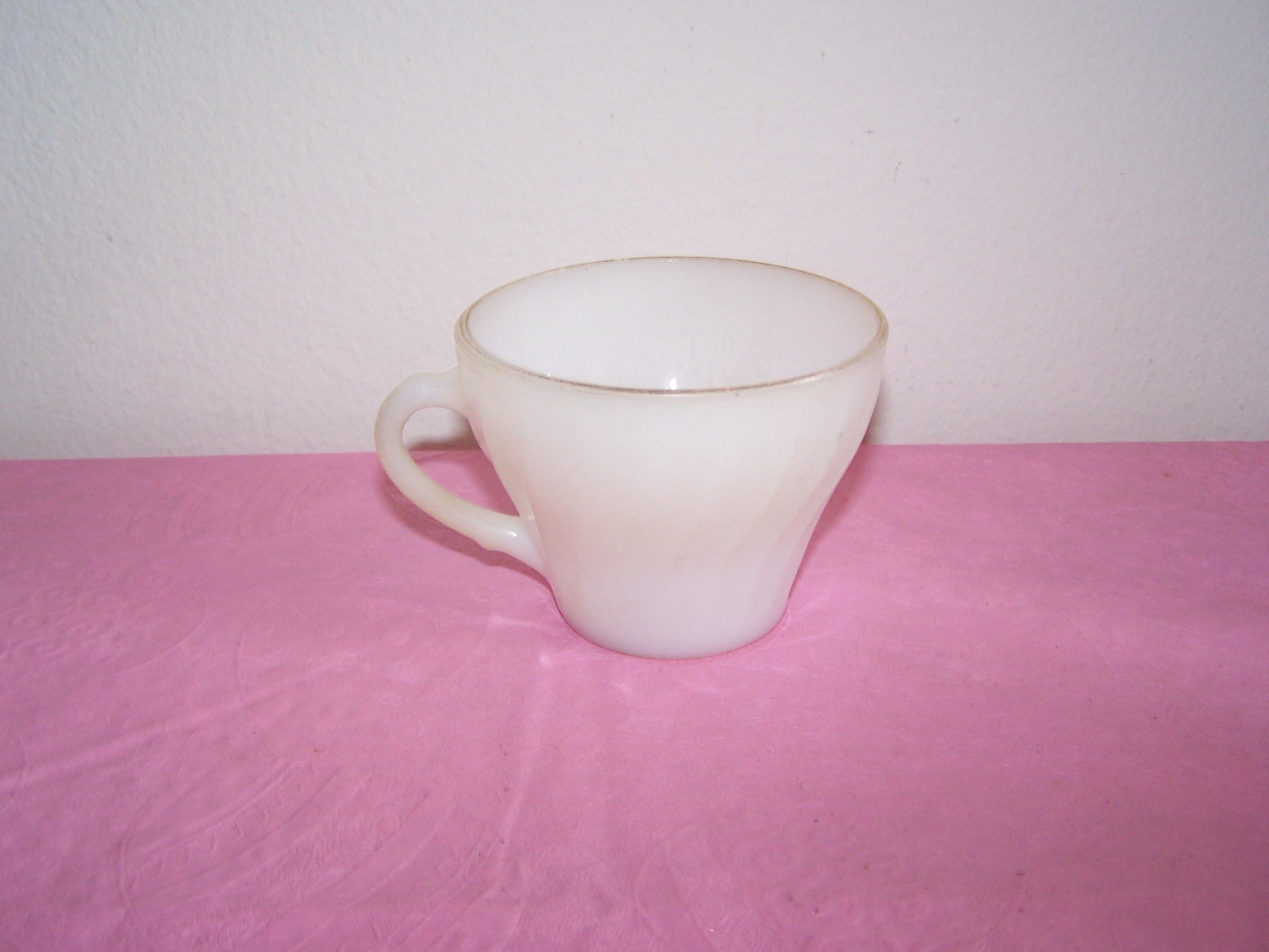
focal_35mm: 38
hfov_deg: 49.0
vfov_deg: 37.7
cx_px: 634
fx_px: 1393
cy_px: 476
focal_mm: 6.3
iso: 140
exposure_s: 1/60
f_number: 2.8
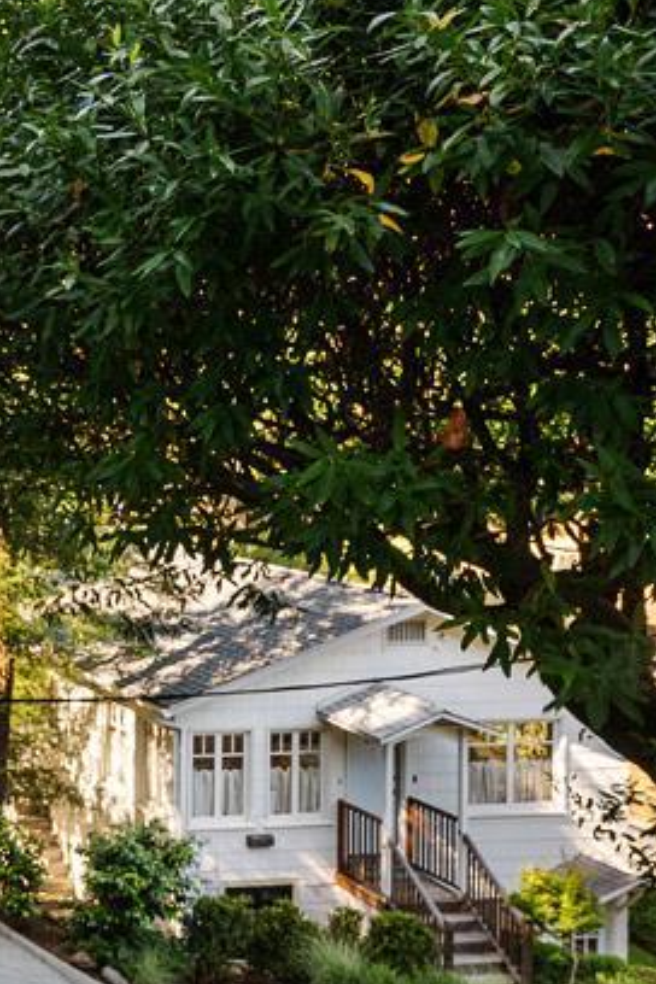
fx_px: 1367
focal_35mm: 50
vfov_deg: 39.4
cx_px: -386
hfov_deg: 21.6
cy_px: 386
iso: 400
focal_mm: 17
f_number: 6.3
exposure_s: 1/100
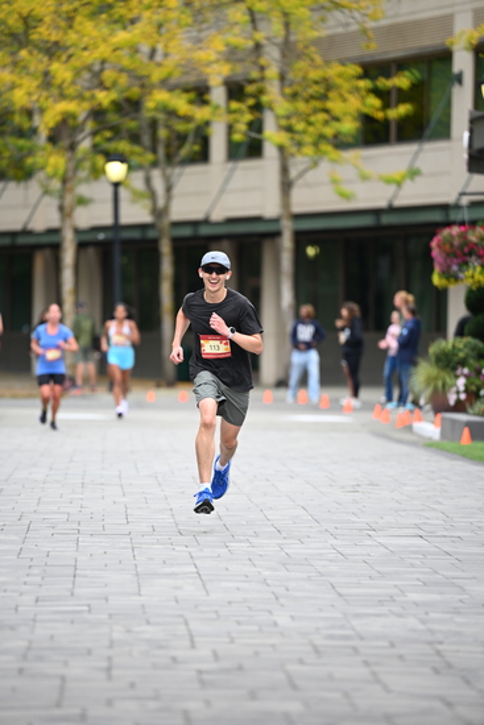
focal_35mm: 200
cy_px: 362
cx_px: 242
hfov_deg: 6.9
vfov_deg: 10.3
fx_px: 4030
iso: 640
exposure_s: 1/1600
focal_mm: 200
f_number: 2.8
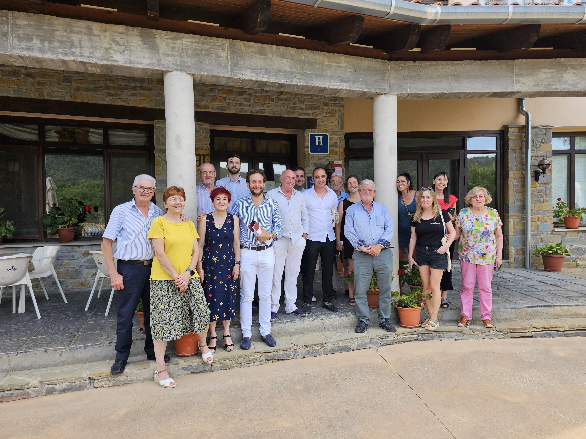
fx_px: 389
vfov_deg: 58.9
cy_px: 220
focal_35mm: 23
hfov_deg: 73.9
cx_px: 293
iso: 10
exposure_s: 1/109
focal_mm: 6.3
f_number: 1.7
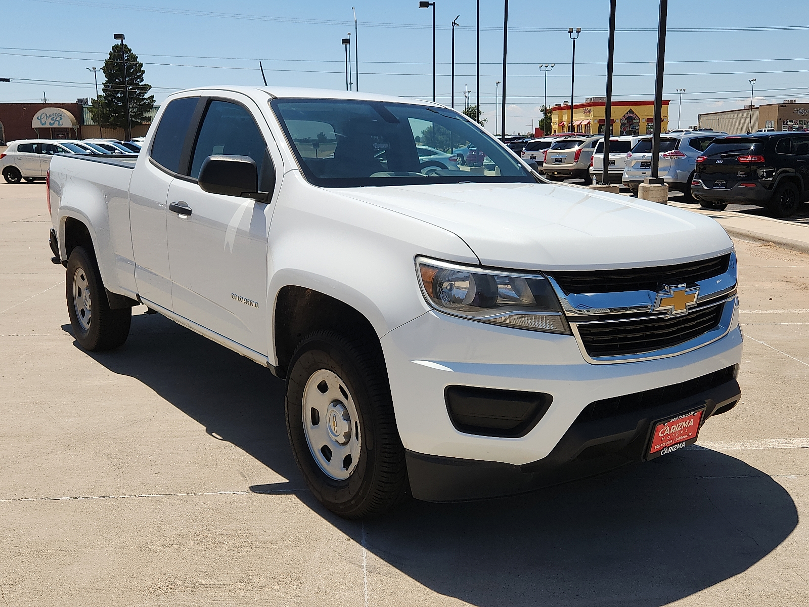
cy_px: 304
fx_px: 538
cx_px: 404
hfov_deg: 73.9
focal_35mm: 23
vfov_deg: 58.9
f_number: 1.8
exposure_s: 1/2500
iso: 50
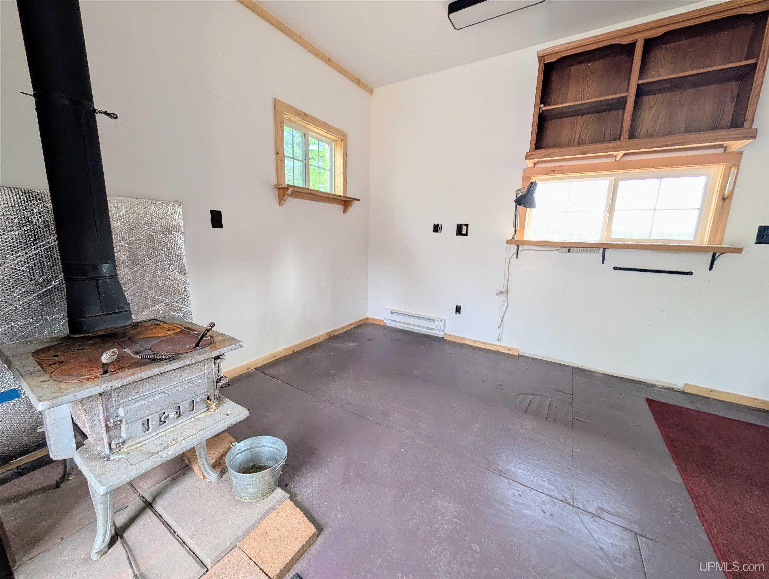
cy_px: 290
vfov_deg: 94.6
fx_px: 267
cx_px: 384
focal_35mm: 12
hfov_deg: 110.5
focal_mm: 2.02
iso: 63
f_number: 1.7
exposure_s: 1/89.5
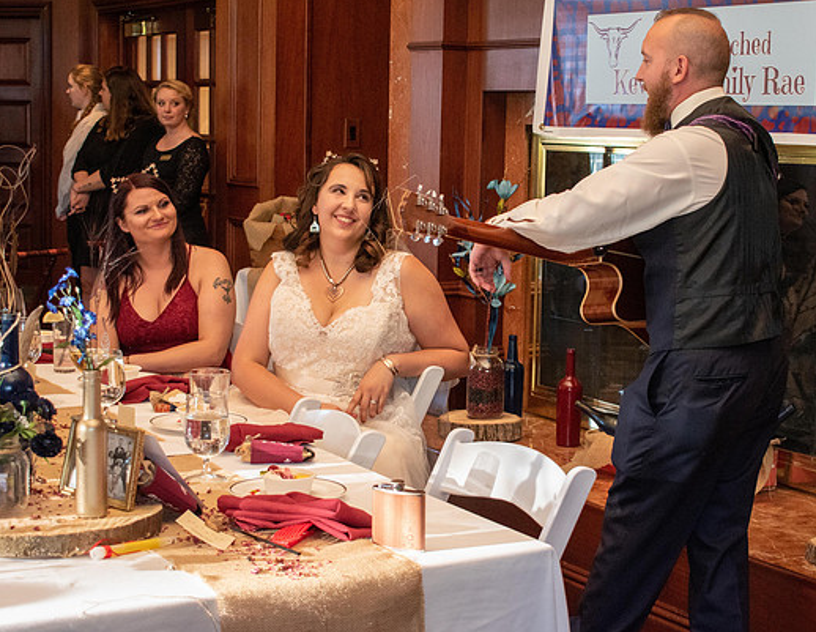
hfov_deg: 30.3
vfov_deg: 23.7
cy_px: 307
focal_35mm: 63
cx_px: 473
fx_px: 1502
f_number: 4.5
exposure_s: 1/60
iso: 2200
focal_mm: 34
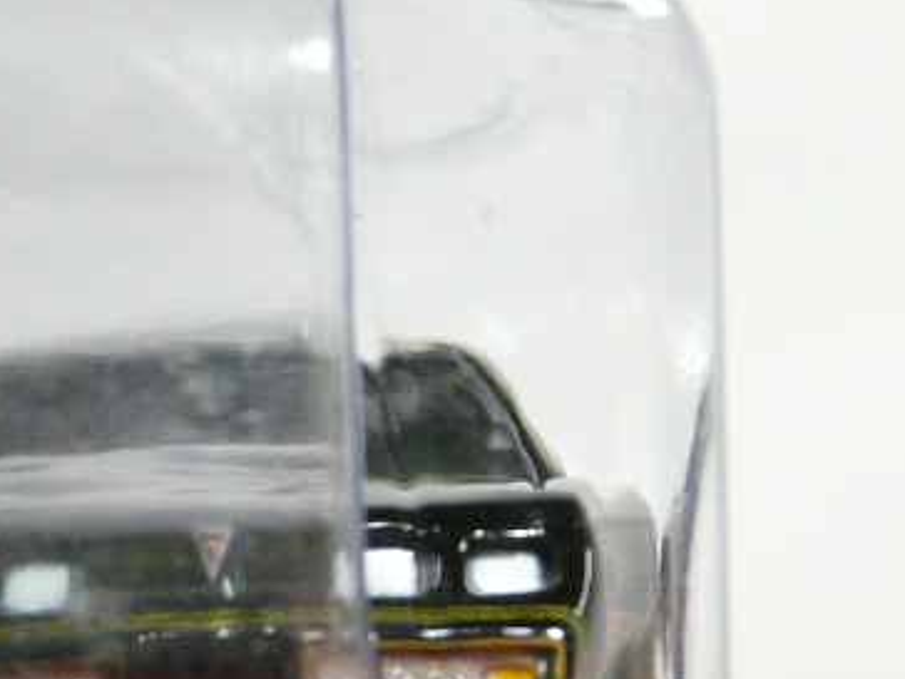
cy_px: 552
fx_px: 8000
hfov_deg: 6.5
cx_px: 209
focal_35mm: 306
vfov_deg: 4.9
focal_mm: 18
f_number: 3.6
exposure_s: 1/30
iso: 200
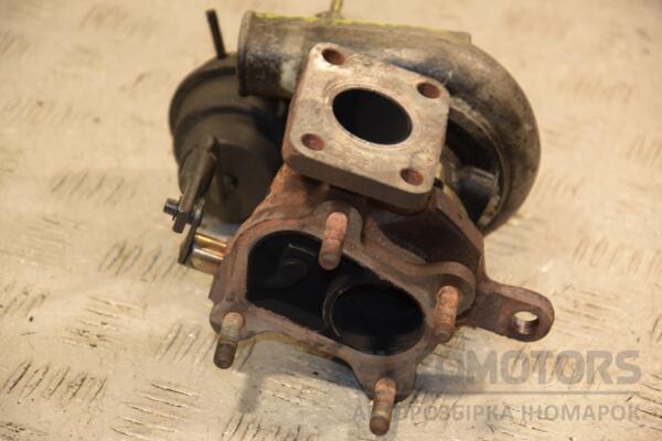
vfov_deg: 8.7
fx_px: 2896
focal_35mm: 158
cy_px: 220
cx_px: 331
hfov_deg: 13.0
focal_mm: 105
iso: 800
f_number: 5.6
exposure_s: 1/100
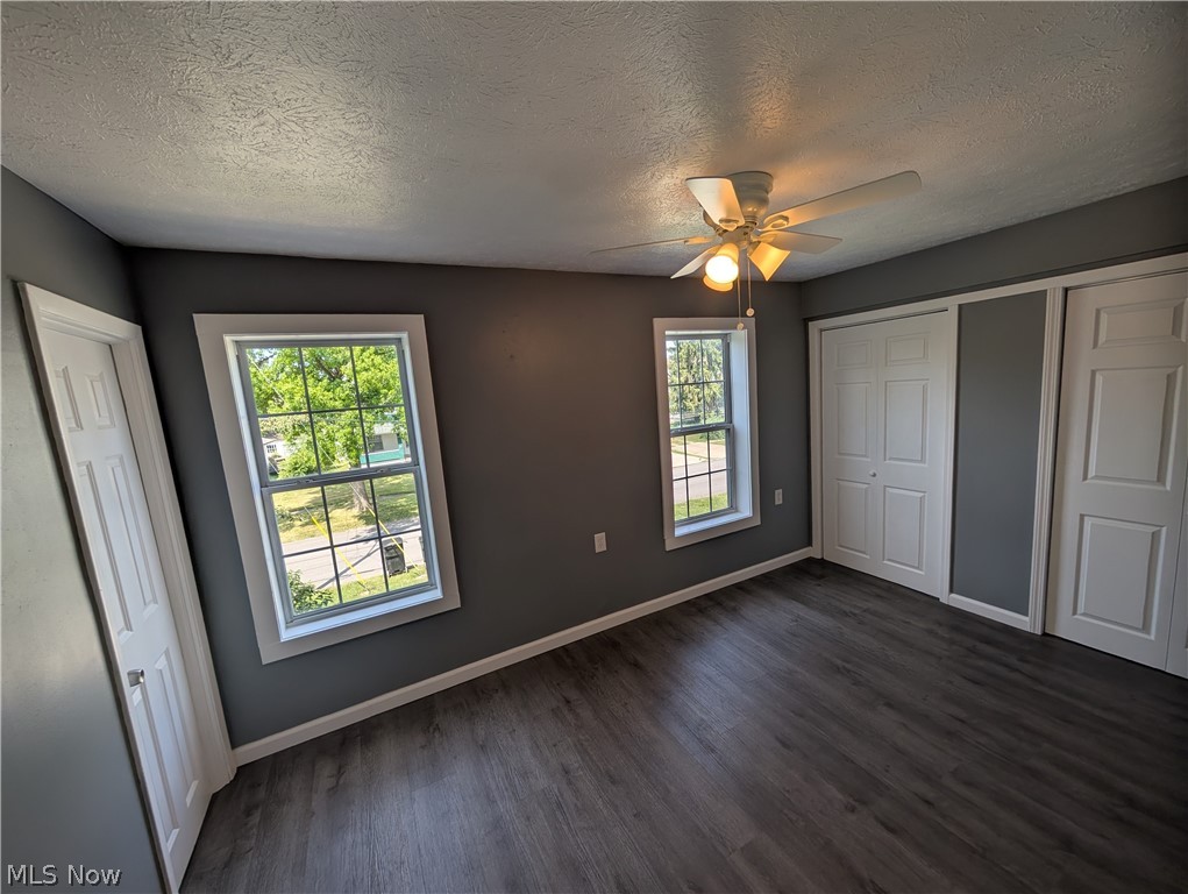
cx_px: 594
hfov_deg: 110.5
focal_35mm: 12
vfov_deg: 94.6
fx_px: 412
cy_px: 447
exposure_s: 1/465
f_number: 1.7
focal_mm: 2.02
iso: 57
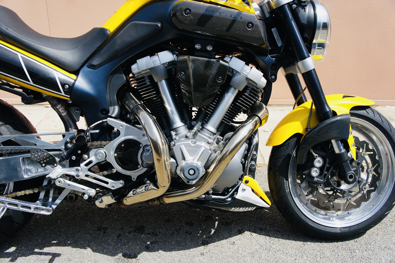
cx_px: 198
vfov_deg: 39.9
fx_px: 362
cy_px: 132
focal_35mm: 33
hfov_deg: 57.3
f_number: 4.5
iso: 200
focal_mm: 22
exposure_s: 1/1000
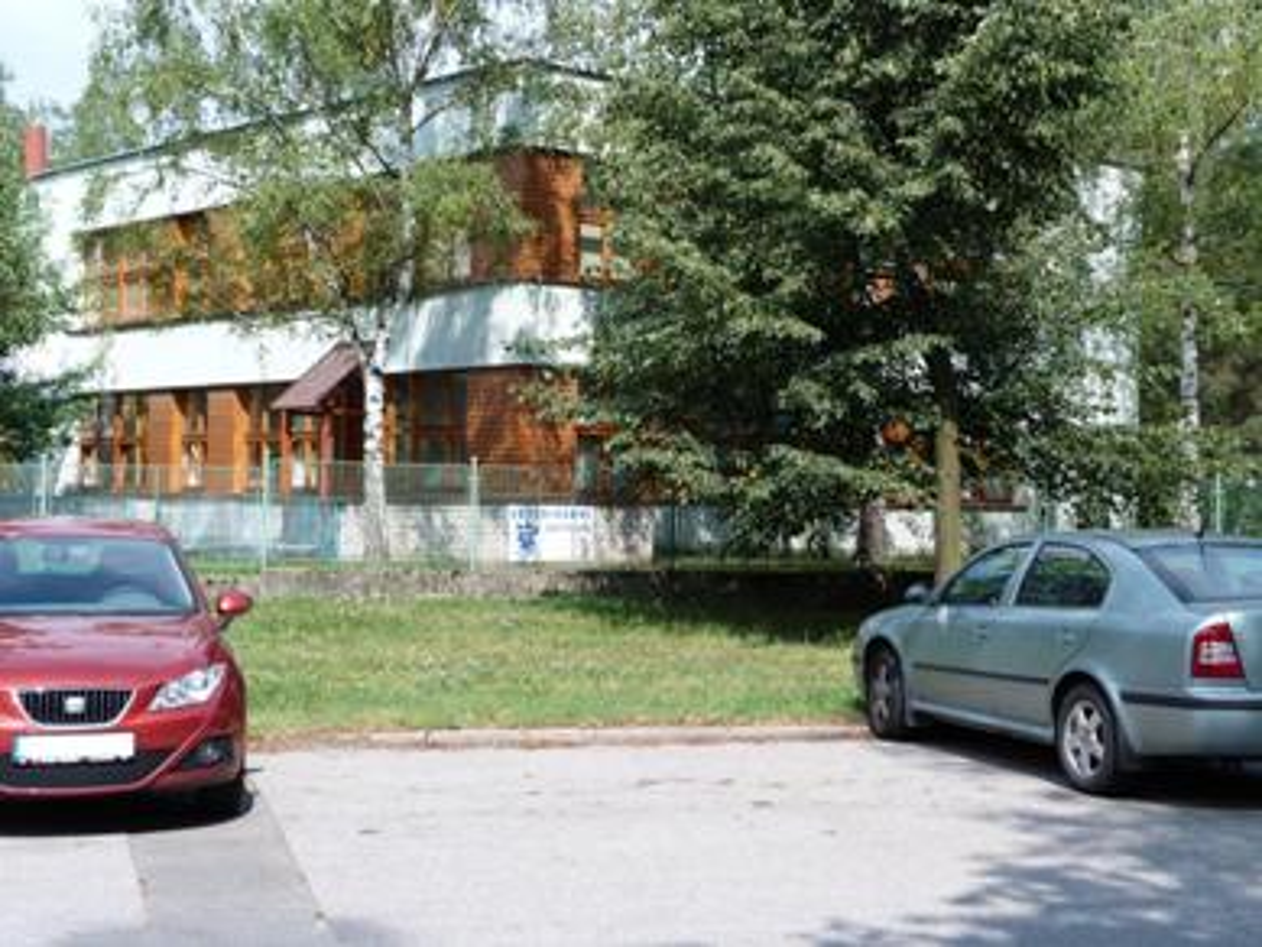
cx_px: 631
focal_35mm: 57
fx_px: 2079
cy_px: 474
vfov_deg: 25.7
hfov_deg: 33.8
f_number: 4.5
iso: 80
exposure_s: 1/200
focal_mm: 10.2
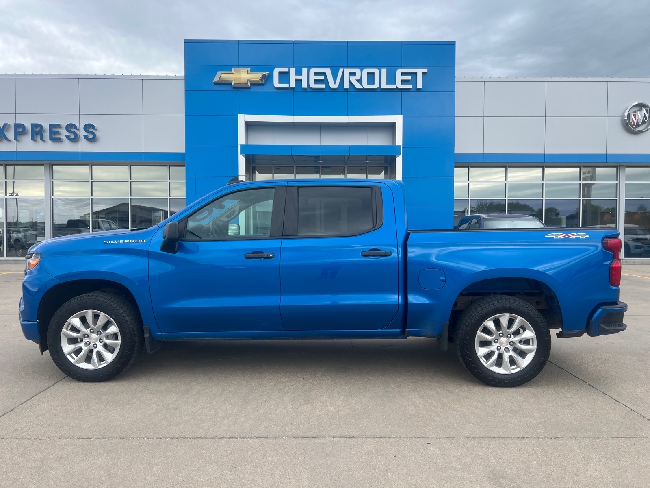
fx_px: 488
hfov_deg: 67.3
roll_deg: +0.2
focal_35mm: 26
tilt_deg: -2.1
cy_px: 244
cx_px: 325
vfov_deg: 53.1
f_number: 1.5
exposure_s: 1/1068
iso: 50
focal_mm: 5.7
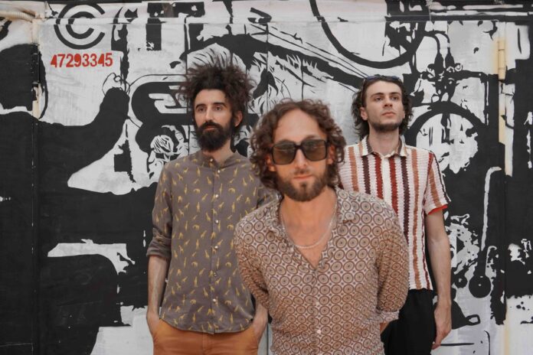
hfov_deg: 37.9
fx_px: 777
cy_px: 178
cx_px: 266
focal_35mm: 52
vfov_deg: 25.8
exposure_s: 1/160
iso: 250
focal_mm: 35
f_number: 4
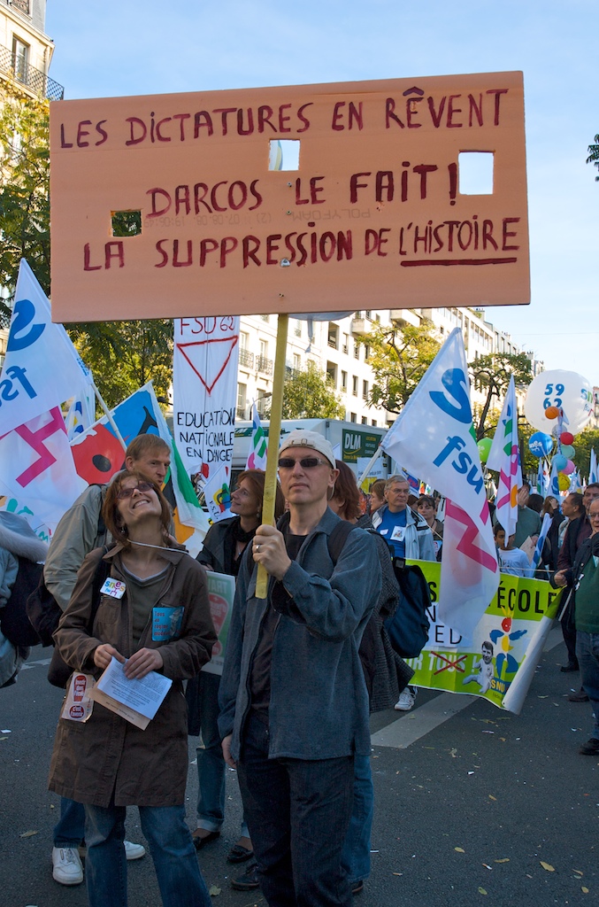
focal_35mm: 36
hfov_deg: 36.7
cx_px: 300
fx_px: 904
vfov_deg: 53.3
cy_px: 454
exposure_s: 1/200
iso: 200
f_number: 7.1
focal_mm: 24
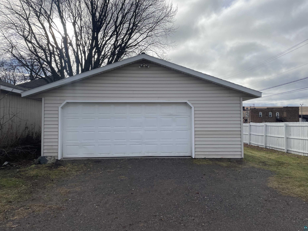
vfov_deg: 53.1
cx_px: 154
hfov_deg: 67.3
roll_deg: +1.7
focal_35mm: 26
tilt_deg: +0.9
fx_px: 231
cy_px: 116
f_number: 1.6
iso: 32
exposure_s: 1/4000
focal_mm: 4.2
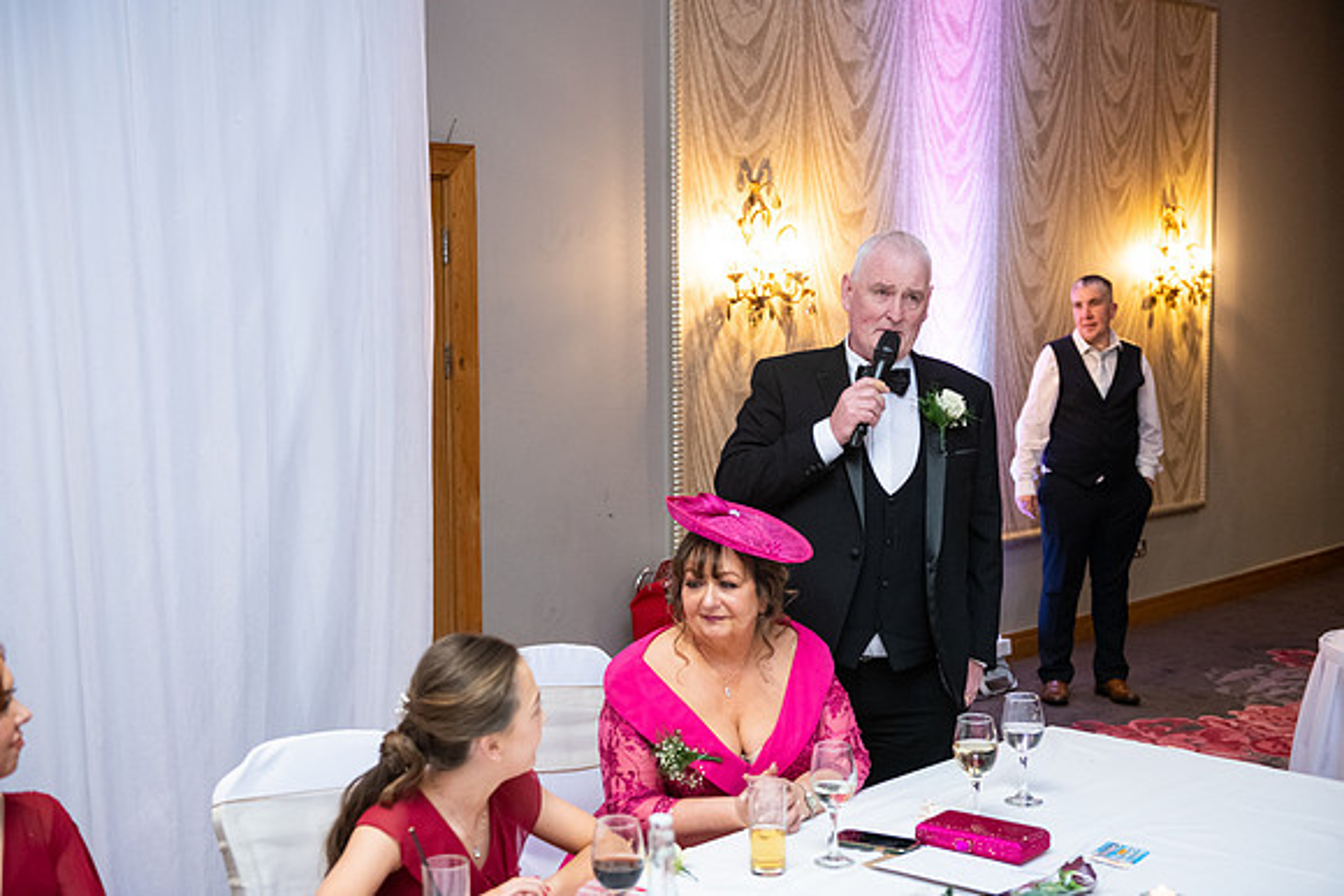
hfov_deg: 41.1
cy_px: 448
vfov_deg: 28.1
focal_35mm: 48
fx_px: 1792
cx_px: 672
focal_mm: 48
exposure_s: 1/160
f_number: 3.5
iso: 1250
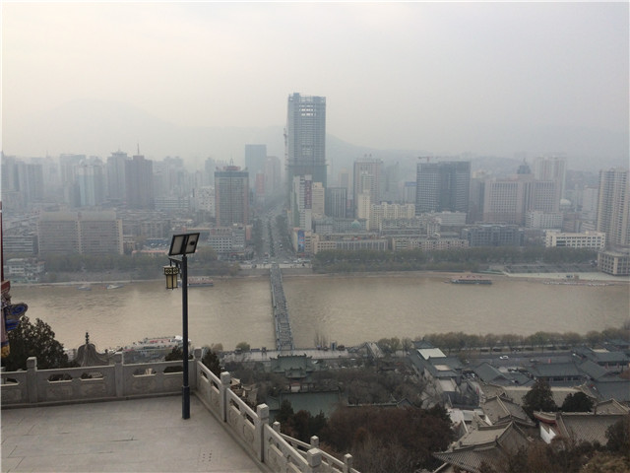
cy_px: 236
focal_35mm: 29
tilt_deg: -8.7
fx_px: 528
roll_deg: +1.5
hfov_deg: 61.7
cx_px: 315
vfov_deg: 48.2
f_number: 2.2
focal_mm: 4.15
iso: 32
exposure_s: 1/1520
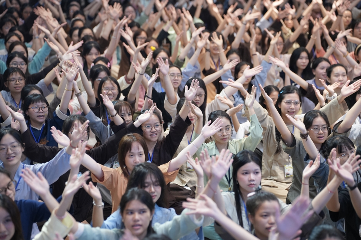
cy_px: 120
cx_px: 180
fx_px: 1103
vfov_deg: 12.5
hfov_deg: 18.6
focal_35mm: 110
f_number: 3.2
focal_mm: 110
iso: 2000
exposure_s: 1/100
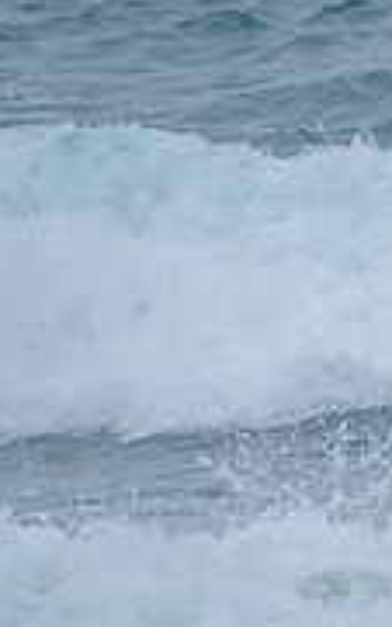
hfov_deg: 0.7
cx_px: 943
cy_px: 233
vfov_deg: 1.0
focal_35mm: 2005
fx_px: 34299
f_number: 5.6
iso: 400
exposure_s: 1/1250
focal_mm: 500
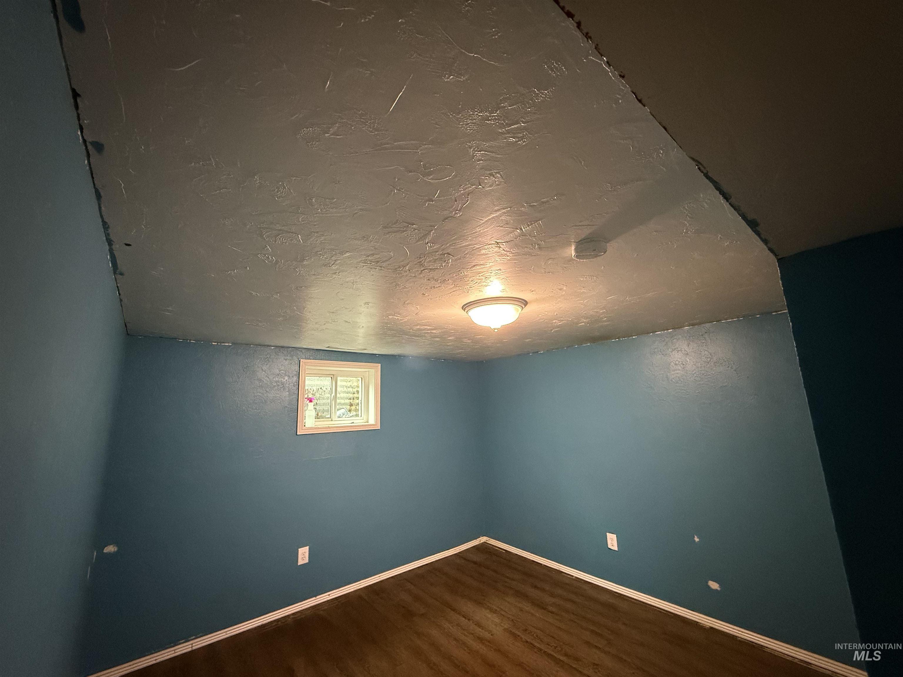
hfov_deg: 102.1
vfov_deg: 85.7
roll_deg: +1.7
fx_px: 365
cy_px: 338
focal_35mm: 14
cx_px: 452
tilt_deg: +11.1
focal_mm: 2.22
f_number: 2.2
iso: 1000
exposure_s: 1/60
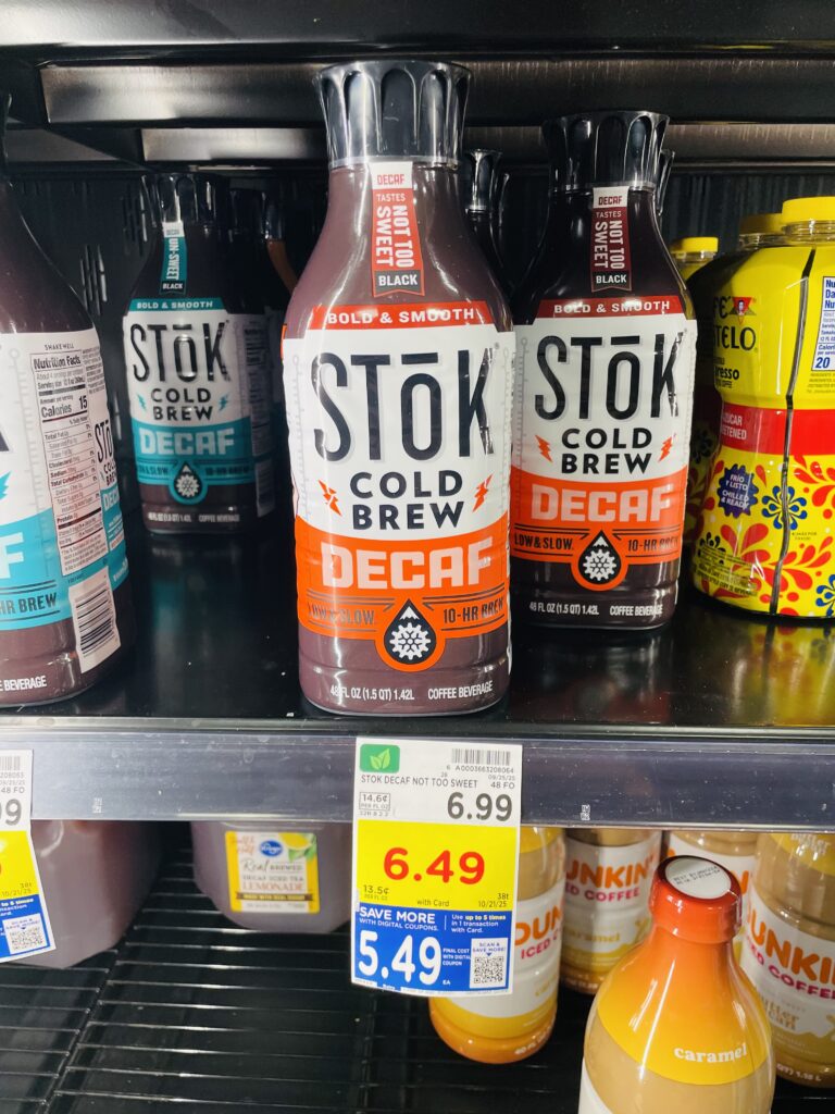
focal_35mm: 26
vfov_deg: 67.3
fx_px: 836
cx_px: 418
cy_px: 557
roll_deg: +0.3
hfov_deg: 53.1
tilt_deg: -15.5
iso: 125
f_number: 1.6
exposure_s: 1/114
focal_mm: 4.2
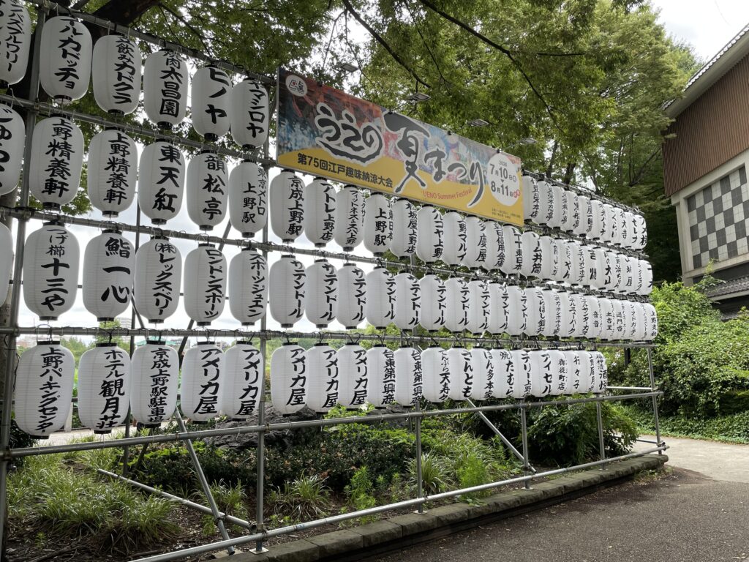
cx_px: 374
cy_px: 281
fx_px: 563
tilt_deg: +8.0
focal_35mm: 26
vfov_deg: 53.1
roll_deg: +1.0
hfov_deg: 67.3
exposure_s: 1/452
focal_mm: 4.2
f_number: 1.6
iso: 32
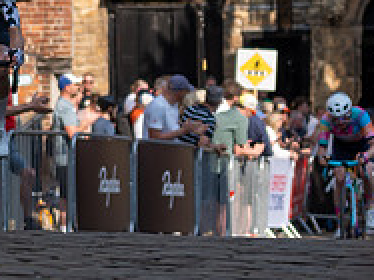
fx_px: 4287
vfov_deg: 3.7
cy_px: -239
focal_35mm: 397
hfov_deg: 5.0
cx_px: -221
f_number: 2.8
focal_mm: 73
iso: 100
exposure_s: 1/1250
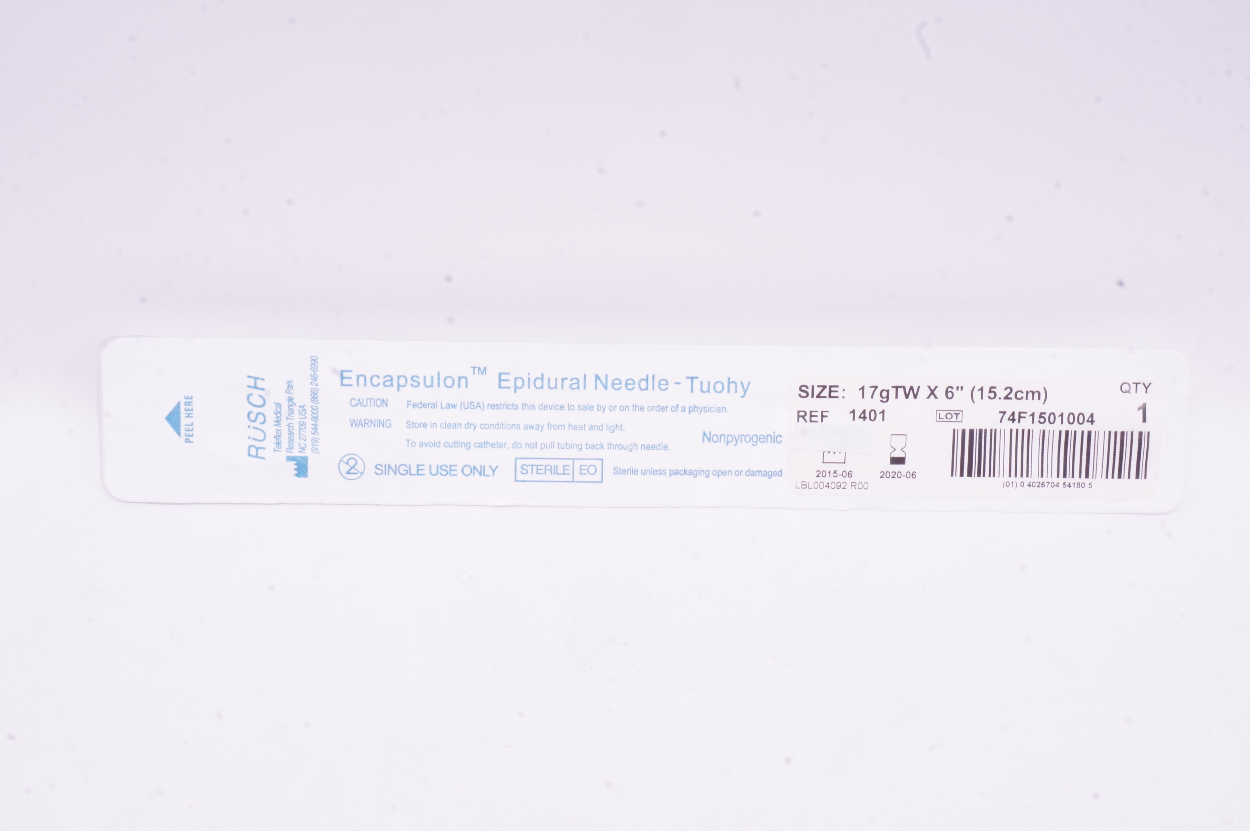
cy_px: 416
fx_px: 1977
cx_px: 625
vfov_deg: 23.7
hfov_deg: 35.1
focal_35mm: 57
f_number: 25
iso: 1600
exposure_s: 1/15
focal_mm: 38
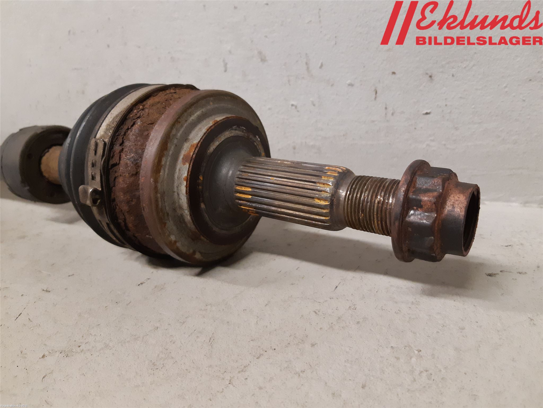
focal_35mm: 26
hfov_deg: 67.3
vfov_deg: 53.1
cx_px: 272
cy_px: 204
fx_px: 408
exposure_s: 1/50
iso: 250
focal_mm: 3.93
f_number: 1.7
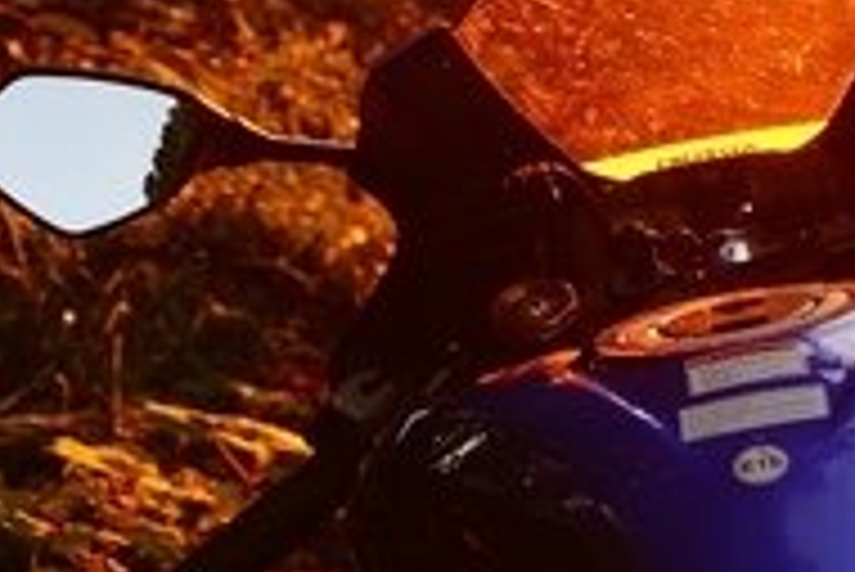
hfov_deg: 8.9
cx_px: 1256
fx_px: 5395
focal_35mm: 227
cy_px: -207
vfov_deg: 6.0
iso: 500
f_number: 6.7
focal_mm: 54
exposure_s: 1/60
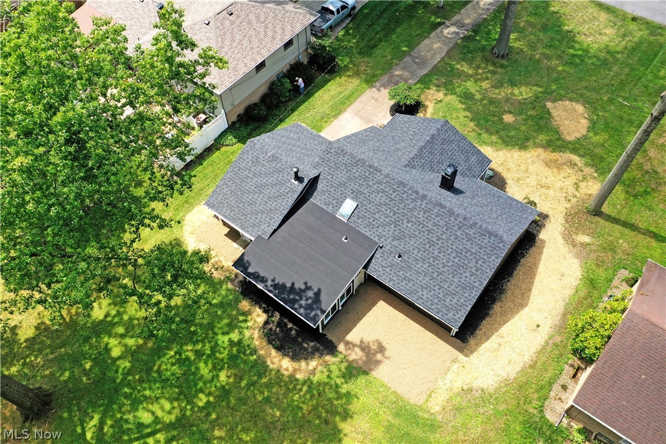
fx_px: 518
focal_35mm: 28
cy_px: 222
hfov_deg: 65.5
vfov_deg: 46.4
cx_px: 333
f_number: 5
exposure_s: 1/320
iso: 100
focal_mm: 10.26
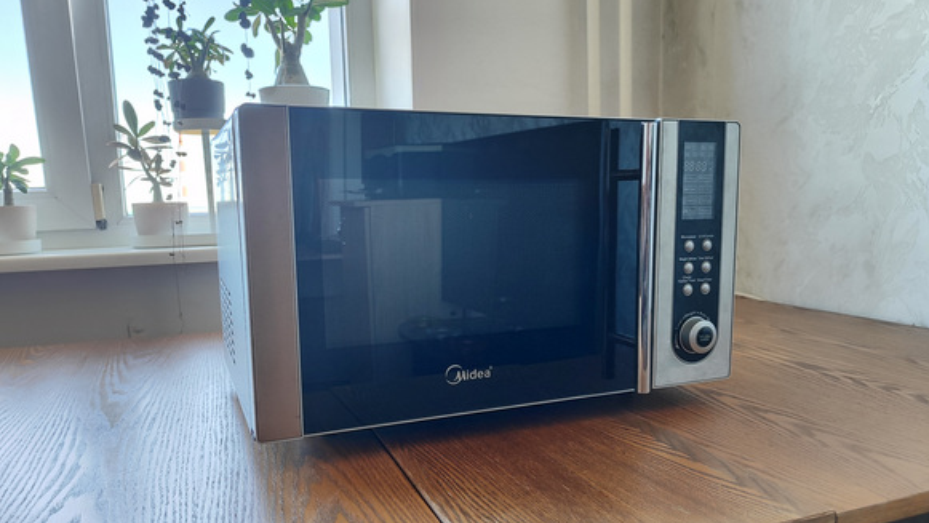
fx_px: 665
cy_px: 301
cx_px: 467
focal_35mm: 27
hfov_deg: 69.9
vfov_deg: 42.8
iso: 146
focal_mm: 5.89
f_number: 1.89
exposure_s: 1/50
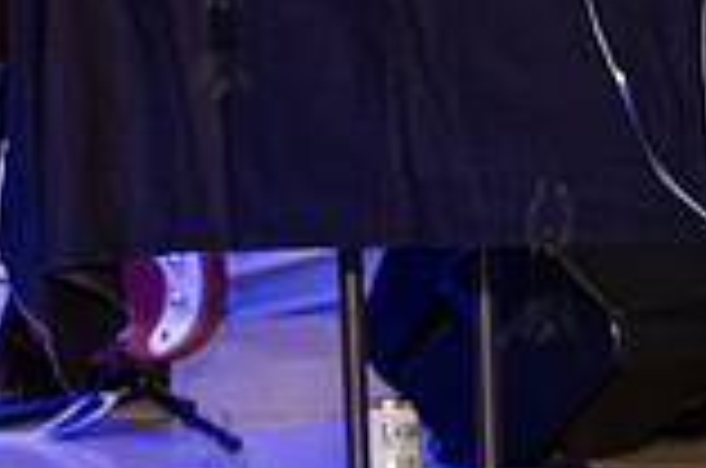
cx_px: -567
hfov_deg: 12.4
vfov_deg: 9.0
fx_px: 2975
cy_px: 220
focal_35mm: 152
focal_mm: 35
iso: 10000
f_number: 3.5
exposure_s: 1/400
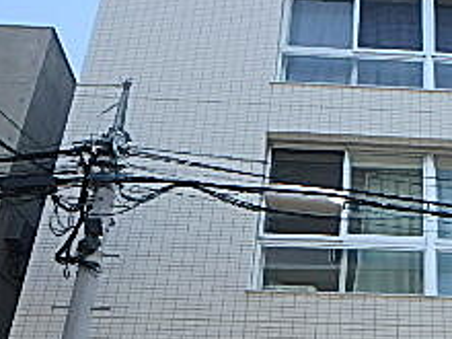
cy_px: 417
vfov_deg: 22.0
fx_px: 797
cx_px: 475
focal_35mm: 61
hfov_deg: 29.2
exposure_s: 1/500
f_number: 3.5
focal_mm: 3.7
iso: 125
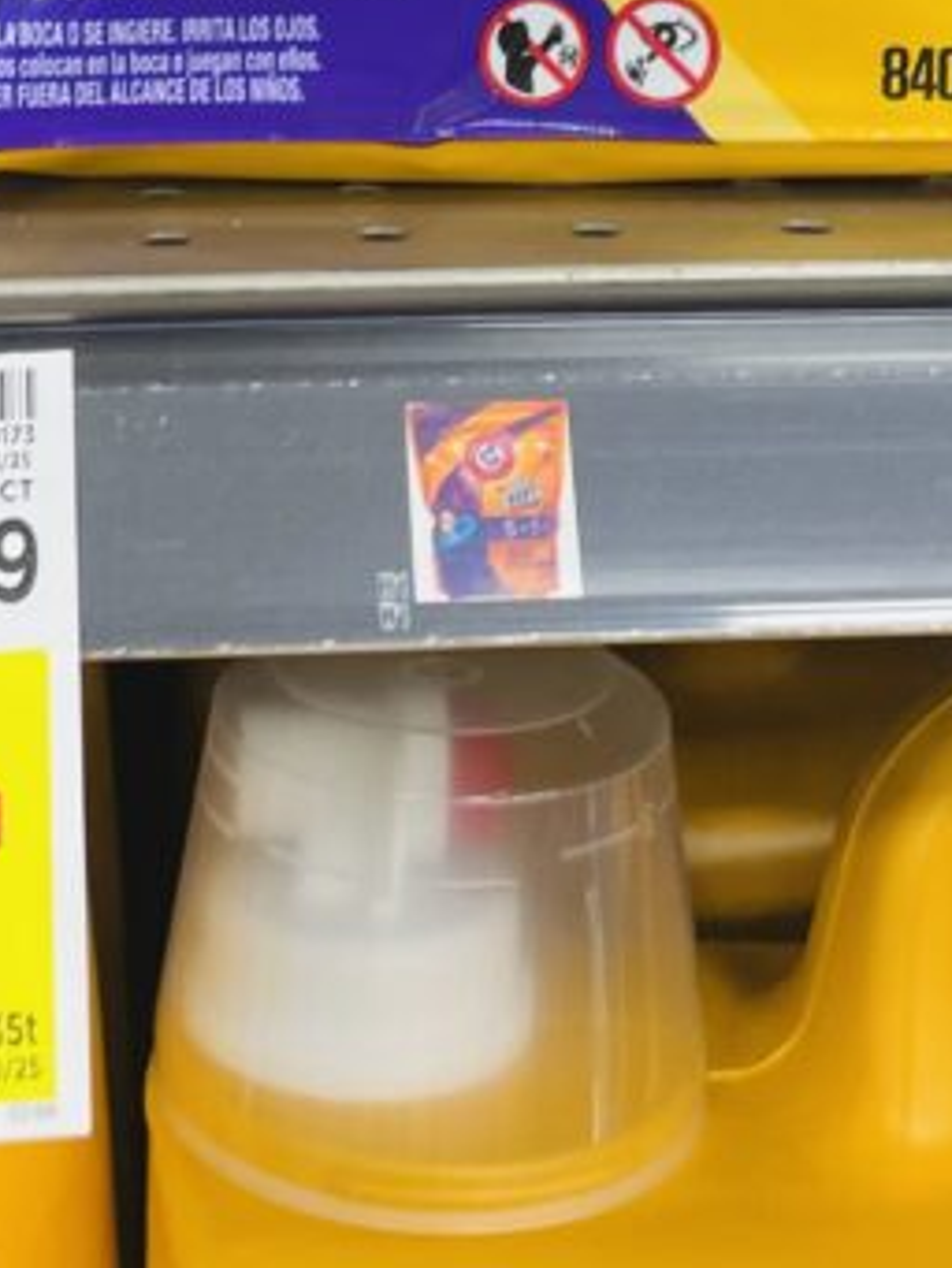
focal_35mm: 78
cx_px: 335
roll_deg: +0.5
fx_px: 2858
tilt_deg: -1.2
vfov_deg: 22.4
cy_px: -387
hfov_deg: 18.9
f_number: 1.6
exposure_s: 1/64
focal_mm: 4.2
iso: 80
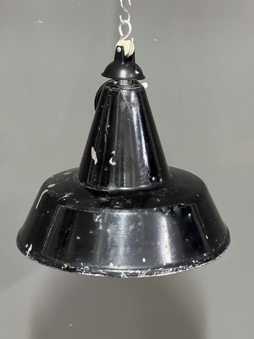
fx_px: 753
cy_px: 170
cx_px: 127
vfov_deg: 25.3
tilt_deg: -16.3
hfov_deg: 19.1
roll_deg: +0.0
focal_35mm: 77
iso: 1000
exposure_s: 1/25
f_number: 2.8
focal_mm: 9
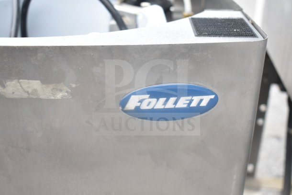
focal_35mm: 51
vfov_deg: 26.5
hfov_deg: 38.9
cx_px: 146
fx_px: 414
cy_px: 98
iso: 200
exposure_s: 1/60
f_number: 4.5
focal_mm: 34
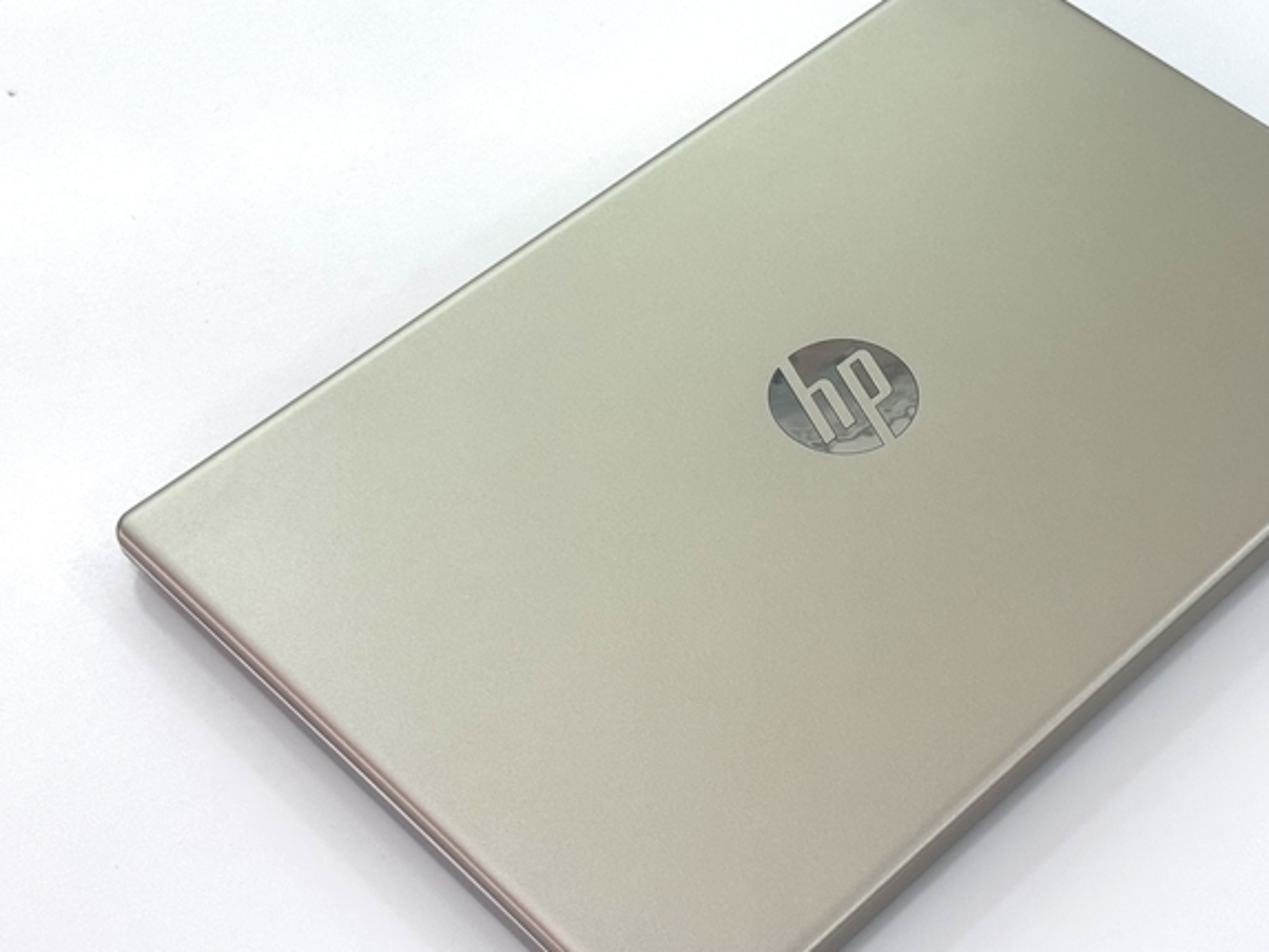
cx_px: 819
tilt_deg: -52.7
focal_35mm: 67
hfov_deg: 28.8
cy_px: 474
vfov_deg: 21.9
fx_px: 2457
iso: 64
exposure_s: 1/214
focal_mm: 6.76
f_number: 1.78
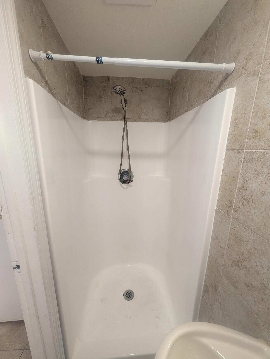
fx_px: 125
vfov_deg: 110.5
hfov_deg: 94.6
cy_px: 180
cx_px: 135
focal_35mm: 12
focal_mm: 2.02
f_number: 1.7
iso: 148
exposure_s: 1/120
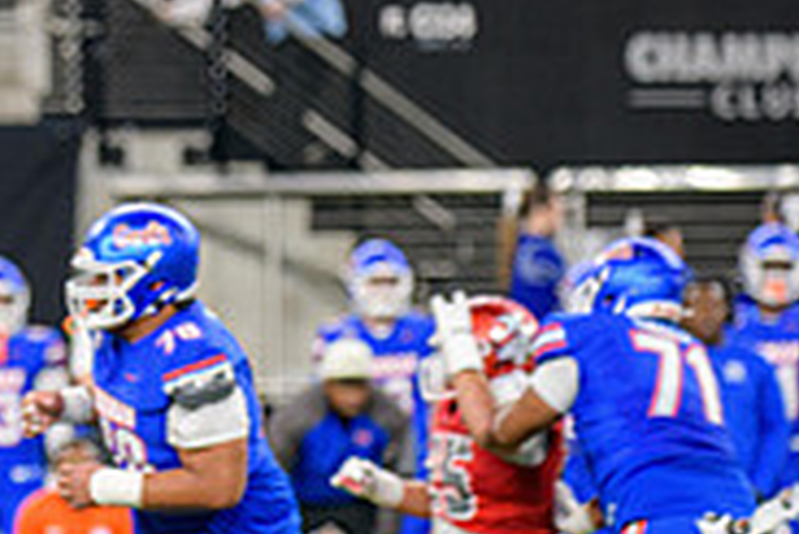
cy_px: 514
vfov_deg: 2.2
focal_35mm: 616
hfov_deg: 3.3
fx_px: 13682
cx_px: -174
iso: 1000
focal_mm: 195
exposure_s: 1/400
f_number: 2.8
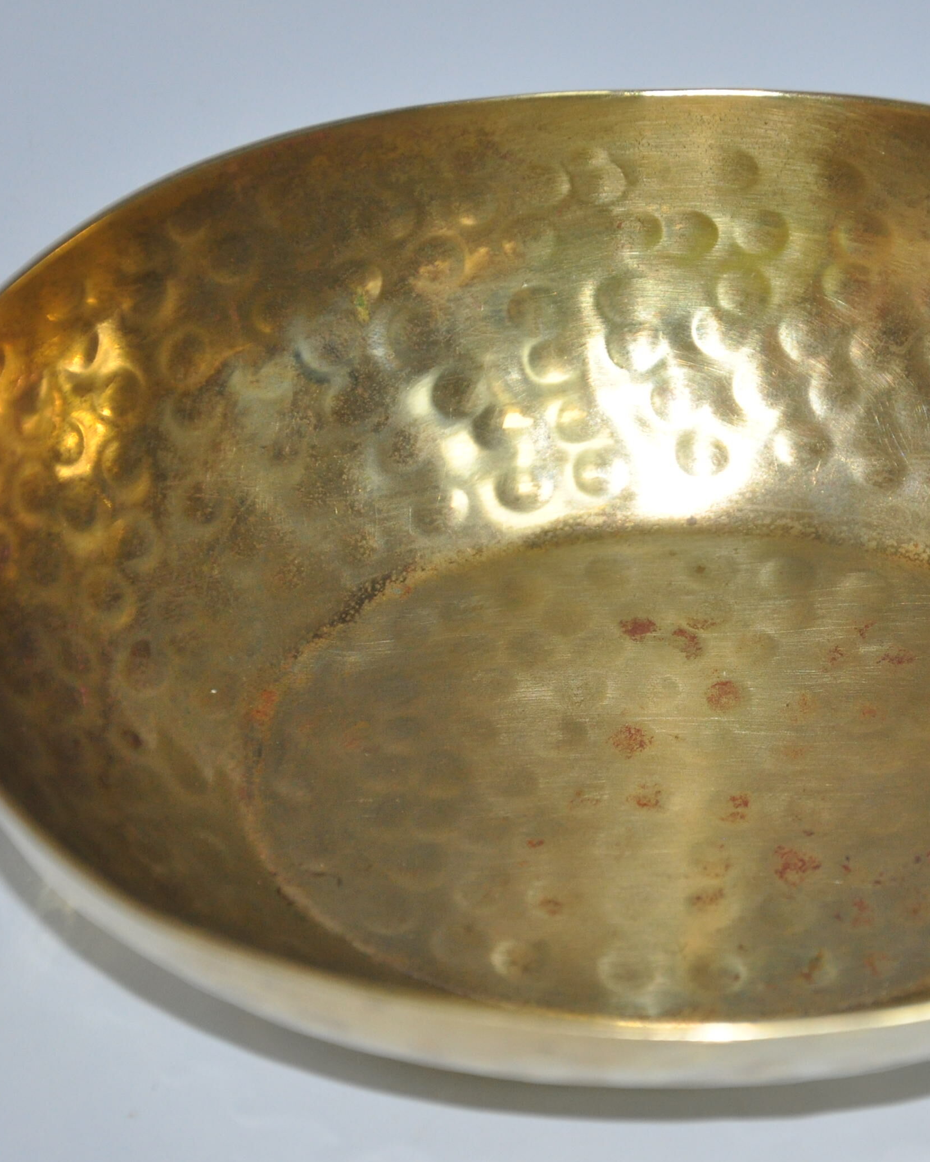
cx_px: 701
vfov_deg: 11.0
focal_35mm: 175
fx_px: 6020
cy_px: 568
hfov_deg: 8.8
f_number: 5.3
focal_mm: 80
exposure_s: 1/60
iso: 800
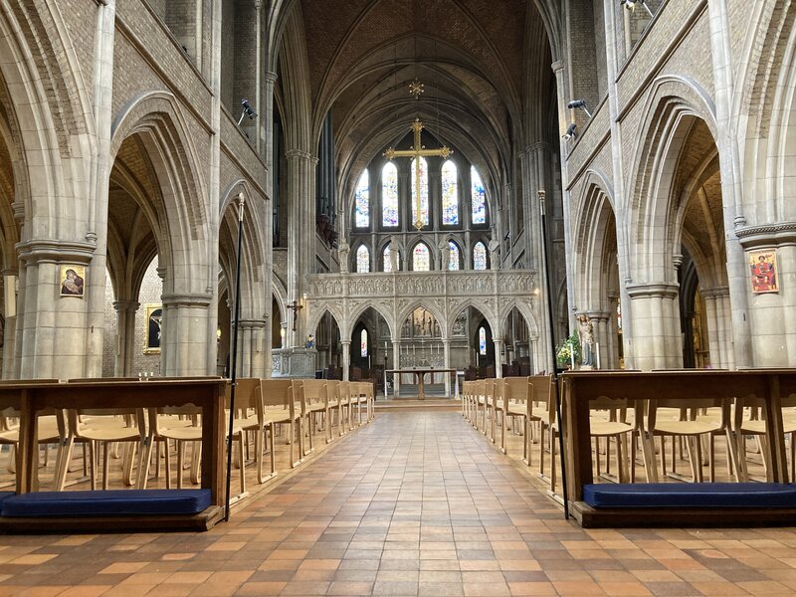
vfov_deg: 49.7
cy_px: 298
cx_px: 398
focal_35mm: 28
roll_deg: +0.4
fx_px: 644
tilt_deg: +9.8
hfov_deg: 63.4
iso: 250
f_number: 1.8
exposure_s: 1/58
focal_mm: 3.99
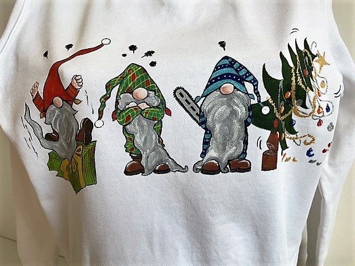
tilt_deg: -11.2
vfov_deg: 53.1
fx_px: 267
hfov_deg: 67.3
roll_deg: +2.8
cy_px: 133
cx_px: 178
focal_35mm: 26
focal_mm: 4.2
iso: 50
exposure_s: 1/100
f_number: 1.6
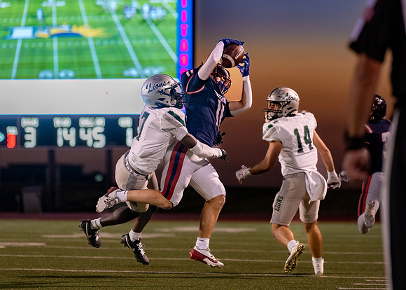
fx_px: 2276
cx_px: 196
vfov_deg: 7.3
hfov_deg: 10.2
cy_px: 126
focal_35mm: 197
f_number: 2.8
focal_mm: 149
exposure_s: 1/1000
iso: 2000
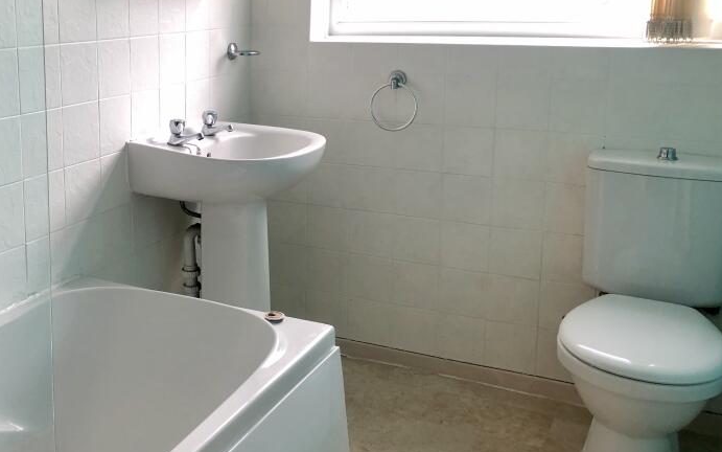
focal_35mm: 44
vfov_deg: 29.1
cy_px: 157
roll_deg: -0.6
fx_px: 866
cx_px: 196
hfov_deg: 44.0
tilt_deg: -11.0
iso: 25
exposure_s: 1/30
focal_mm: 3.99
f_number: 1.8
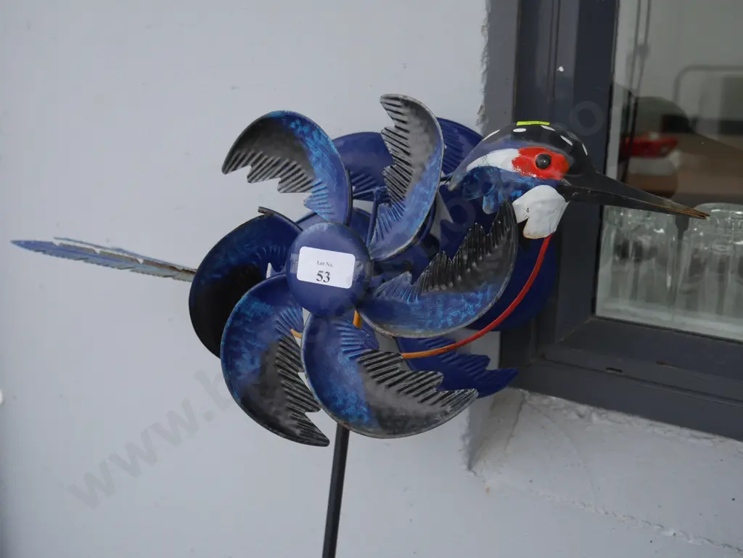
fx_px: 859
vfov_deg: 36.0
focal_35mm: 40
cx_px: 372
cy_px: 279
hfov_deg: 46.8
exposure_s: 1/125
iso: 200
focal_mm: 20
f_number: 4.5
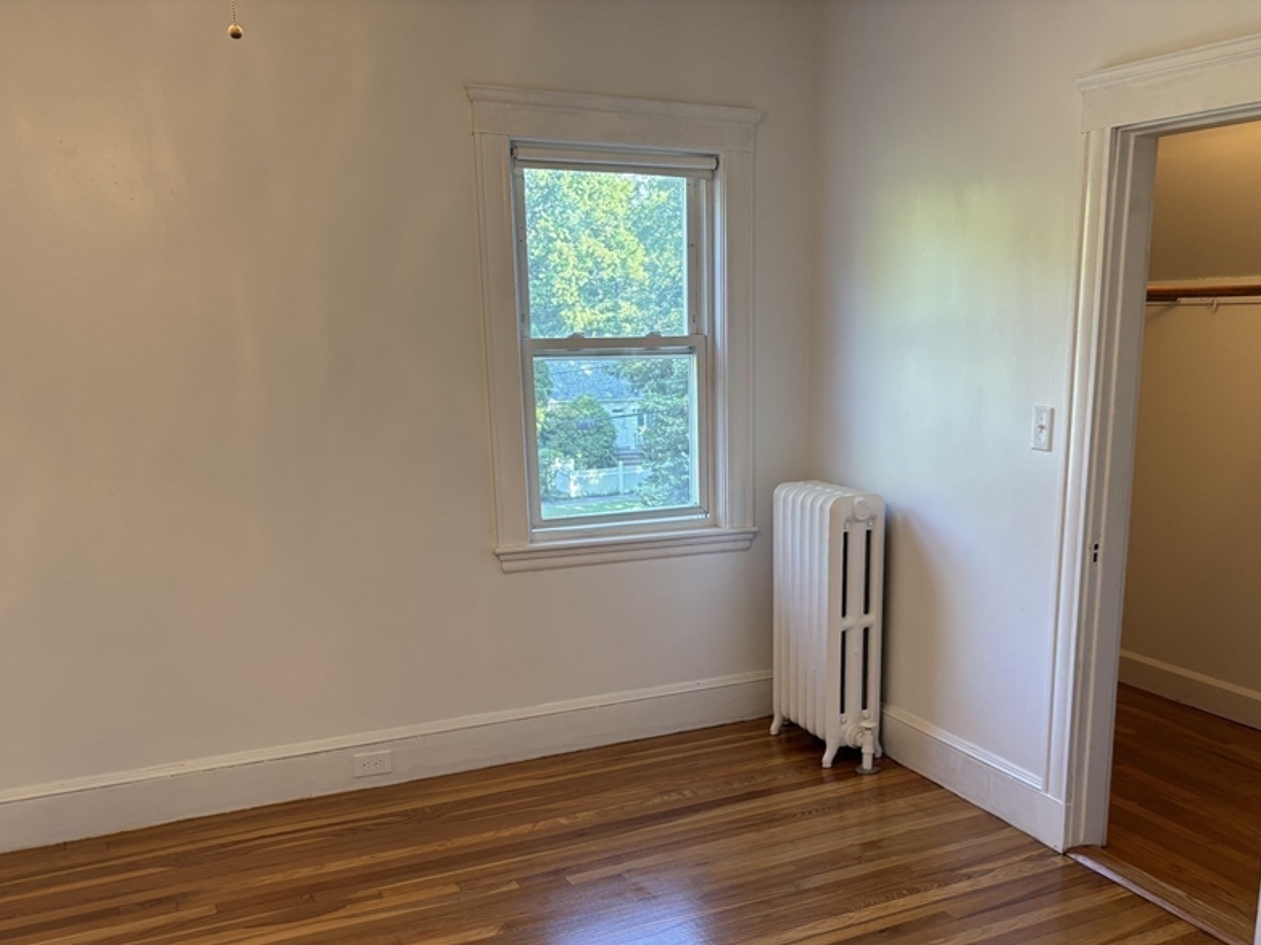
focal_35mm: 34
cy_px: 615
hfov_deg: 53.7
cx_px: 728
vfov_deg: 41.3
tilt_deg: -12.5
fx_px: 1238
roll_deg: -0.7
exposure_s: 1/60
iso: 100
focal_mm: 5.96
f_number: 1.6
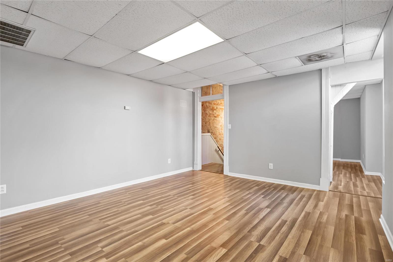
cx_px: 196
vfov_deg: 73.7
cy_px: 131
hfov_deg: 96.7
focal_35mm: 16
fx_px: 175
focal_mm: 8
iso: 400
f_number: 8
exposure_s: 1/2.5
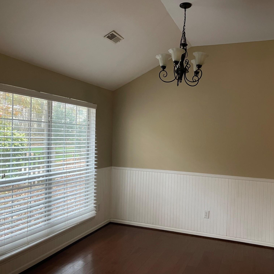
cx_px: 153
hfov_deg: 53.9
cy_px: 136
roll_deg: -1.9
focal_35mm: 30
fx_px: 269
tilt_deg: -1.6
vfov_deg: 54.0
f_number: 1.6
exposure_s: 1/60
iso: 160
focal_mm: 5.1
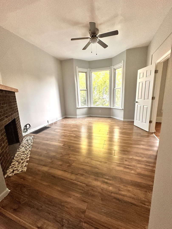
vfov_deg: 102.1
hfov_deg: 85.7
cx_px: 86
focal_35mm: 14
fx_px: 93
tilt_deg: -11.0
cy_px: 114
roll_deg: +1.1
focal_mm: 2.22
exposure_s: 1/99
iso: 320
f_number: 2.2
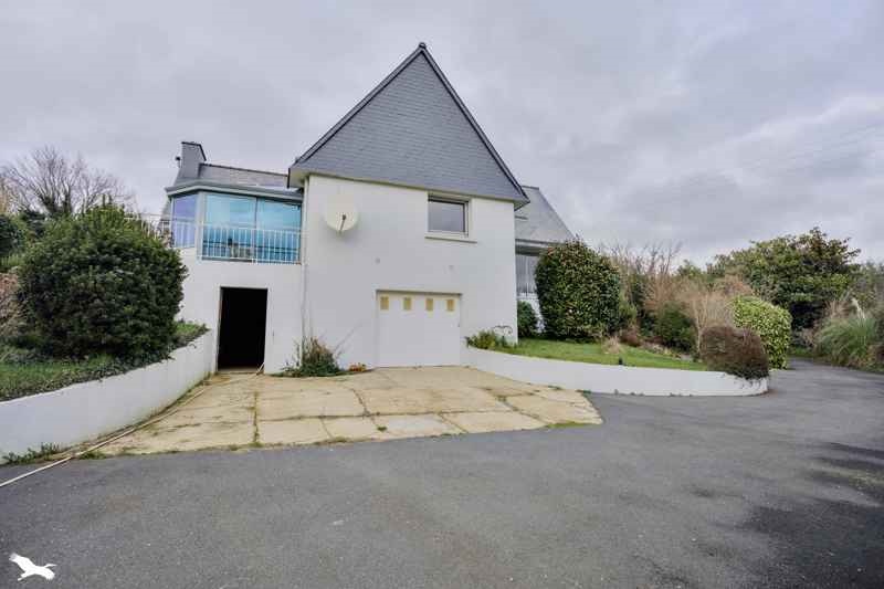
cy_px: 294
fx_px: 425
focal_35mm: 17
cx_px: 442
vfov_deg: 69.5
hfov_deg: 92.3
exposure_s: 1/4000
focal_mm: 17.3
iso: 800
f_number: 8
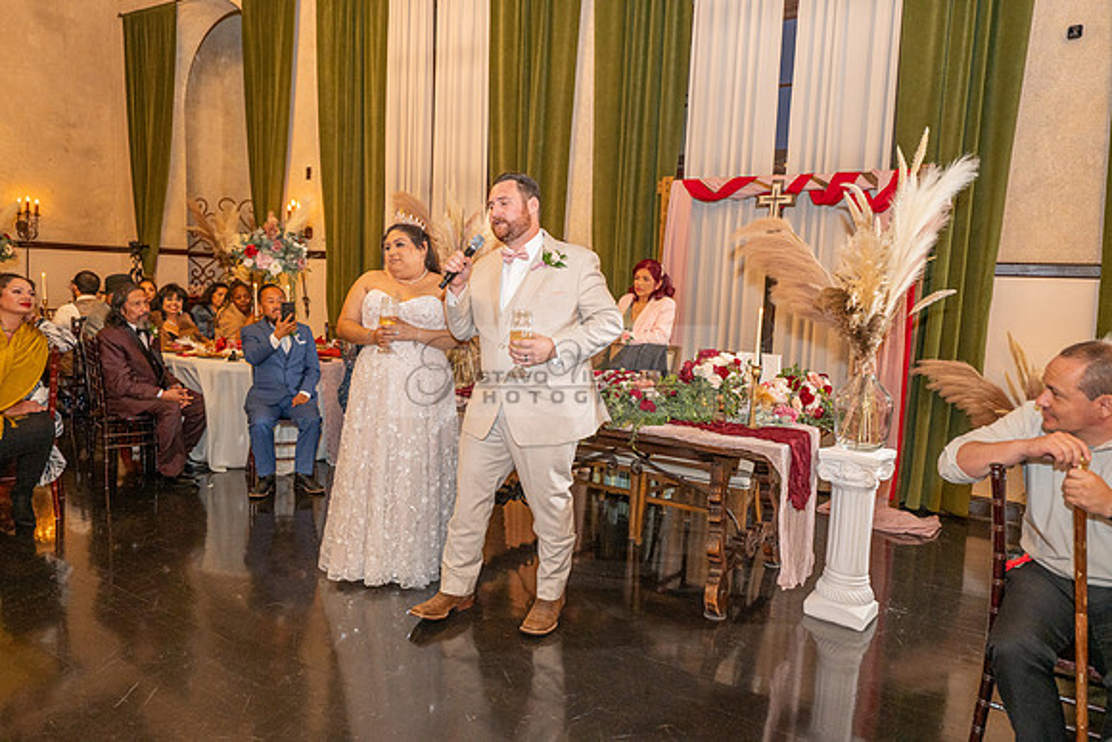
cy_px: 371
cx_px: 556
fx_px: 741
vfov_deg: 53.2
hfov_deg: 73.7
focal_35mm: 24
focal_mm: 24
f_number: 2.8
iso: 1600
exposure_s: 1/160
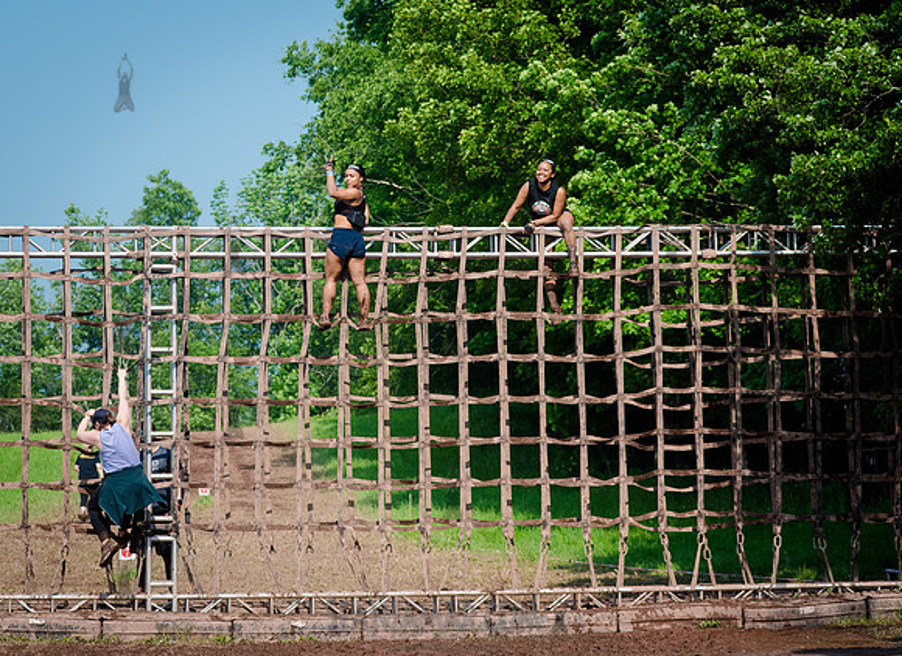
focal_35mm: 118
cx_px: 318
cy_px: 235
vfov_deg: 12.3
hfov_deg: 16.9
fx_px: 3031
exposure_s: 1/1600
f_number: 4.5
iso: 250
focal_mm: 86
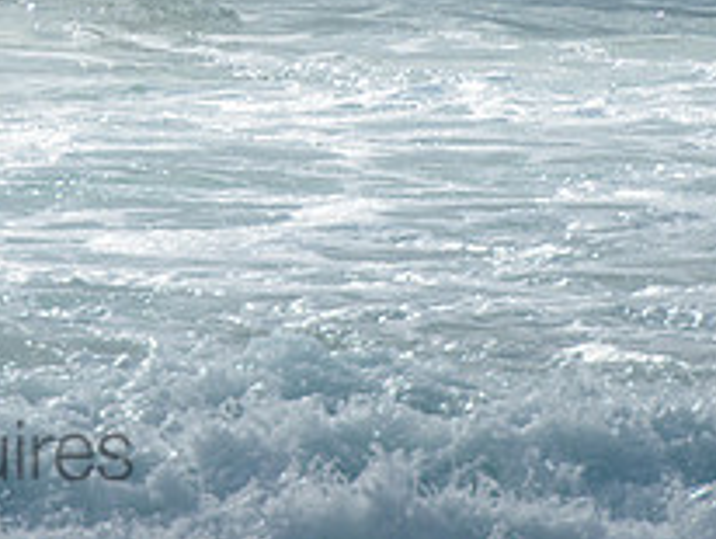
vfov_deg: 1.1
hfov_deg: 1.5
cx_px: 79
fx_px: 27459
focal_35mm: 1326
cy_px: -224
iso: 160
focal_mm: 400
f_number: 5.6
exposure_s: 1/2000
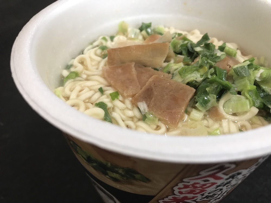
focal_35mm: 28
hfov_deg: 63.4
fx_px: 219
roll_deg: +1.1
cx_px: 136
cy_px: 102
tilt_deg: -44.4
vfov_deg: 49.7
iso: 40
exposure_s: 1/30
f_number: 1.8
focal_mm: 3.99
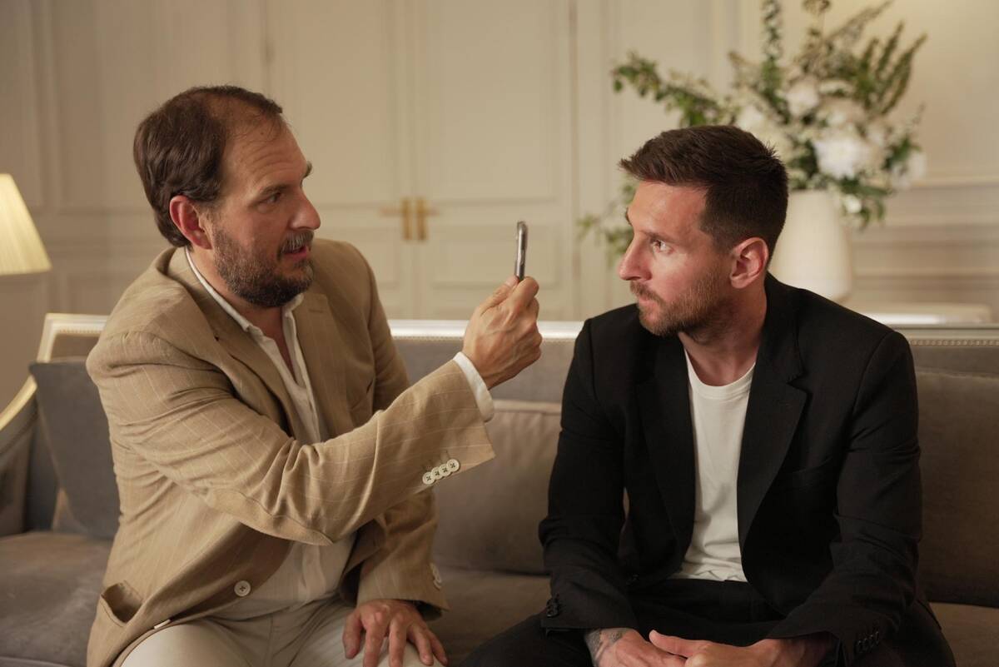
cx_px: 500
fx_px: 1321
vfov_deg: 28.3
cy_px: 334
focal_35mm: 48
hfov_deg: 41.4
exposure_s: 1/200
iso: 1600
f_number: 2.8
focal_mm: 47.6
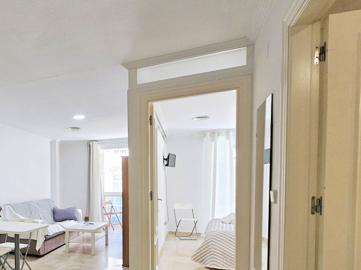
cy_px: 196
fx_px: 240
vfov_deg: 56.5
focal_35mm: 23
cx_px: 65
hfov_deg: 66.2
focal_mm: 2.2
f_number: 2.2
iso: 125
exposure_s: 1/71
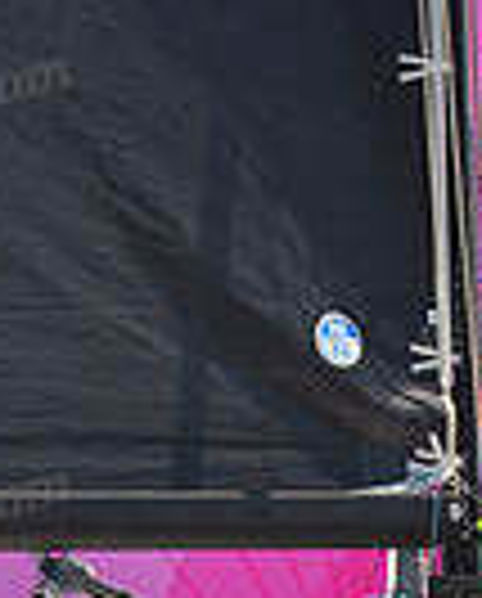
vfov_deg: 2.4
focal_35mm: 817
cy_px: 722
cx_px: 306
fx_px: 14519
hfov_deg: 1.9
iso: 400
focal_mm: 200
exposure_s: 1/800
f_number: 6.3
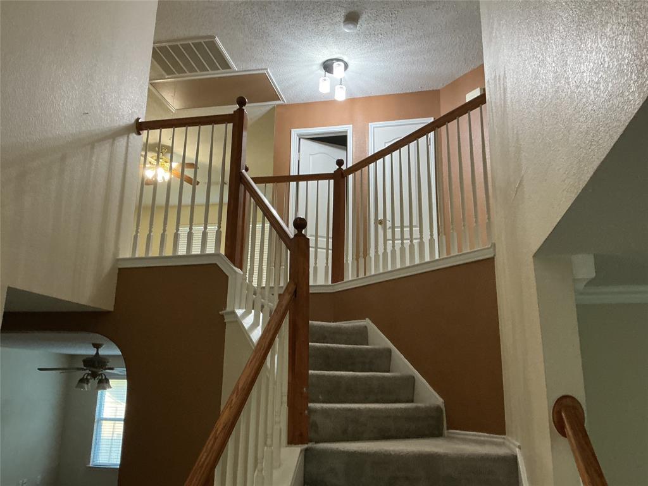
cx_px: 324
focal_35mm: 29
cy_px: 243
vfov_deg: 48.2
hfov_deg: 61.7
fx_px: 543
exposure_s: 1/60
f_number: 1.8
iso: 250
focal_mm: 3
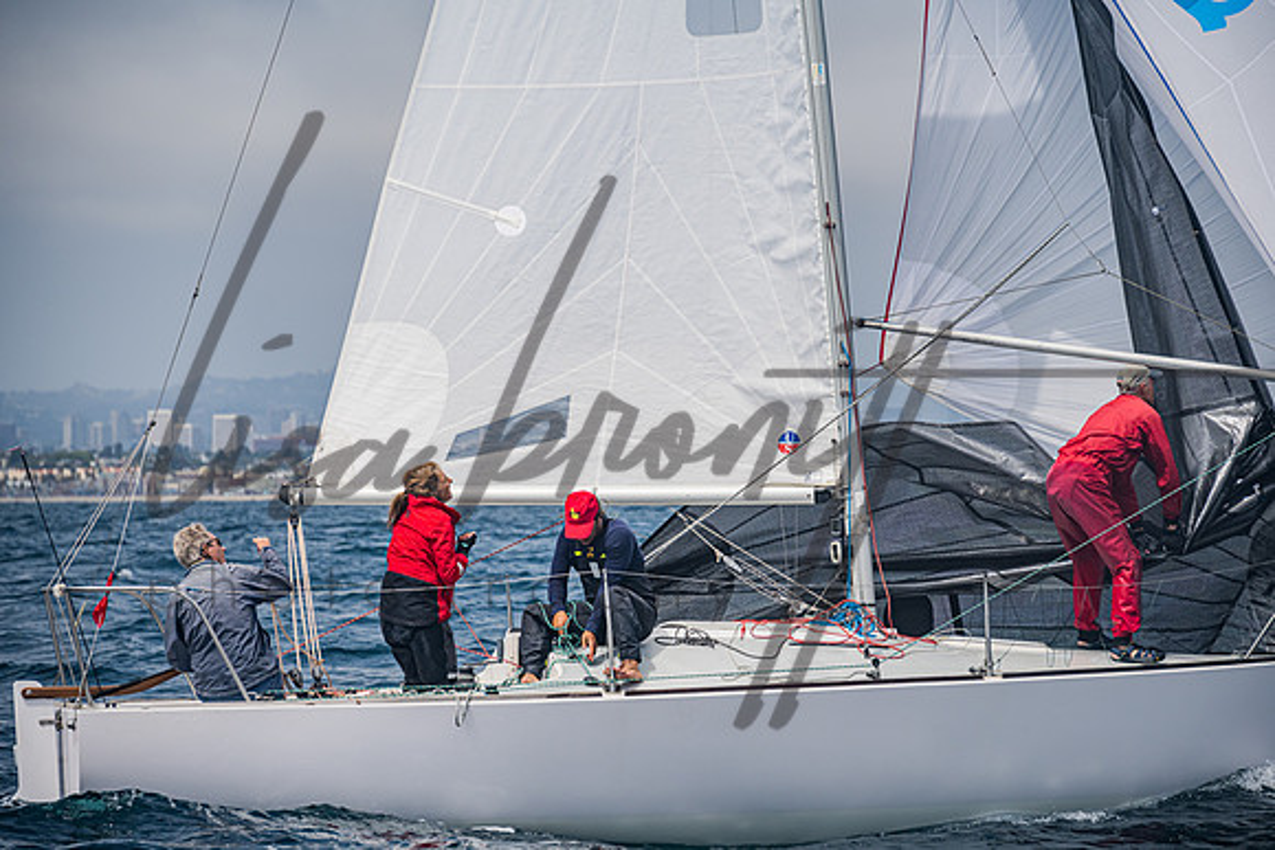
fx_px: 5668
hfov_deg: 12.8
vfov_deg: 8.6
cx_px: 638
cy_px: 425
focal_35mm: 160
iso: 250
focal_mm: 160
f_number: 6.3
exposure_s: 1/1000
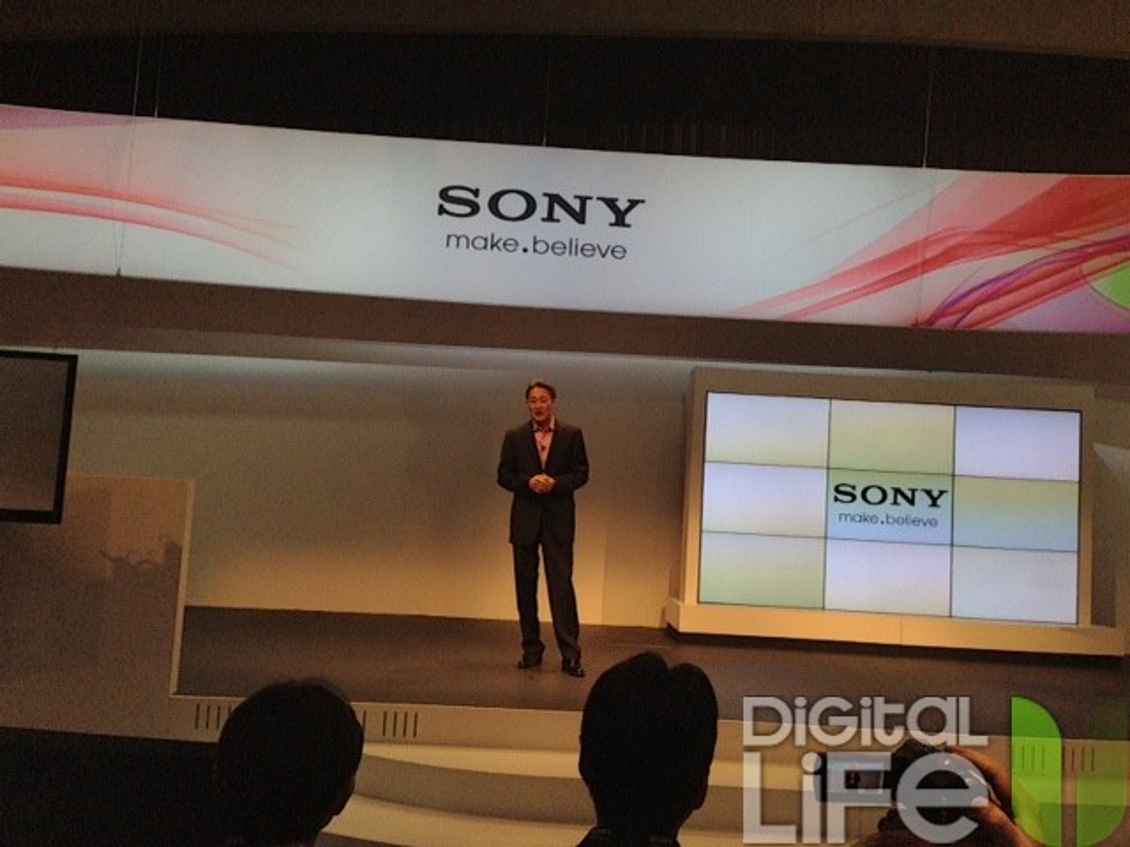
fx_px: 1077
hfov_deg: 55.4
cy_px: 424
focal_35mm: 33
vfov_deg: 42.9
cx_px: 565
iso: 200
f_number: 2.4
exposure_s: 1/420
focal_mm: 4.13
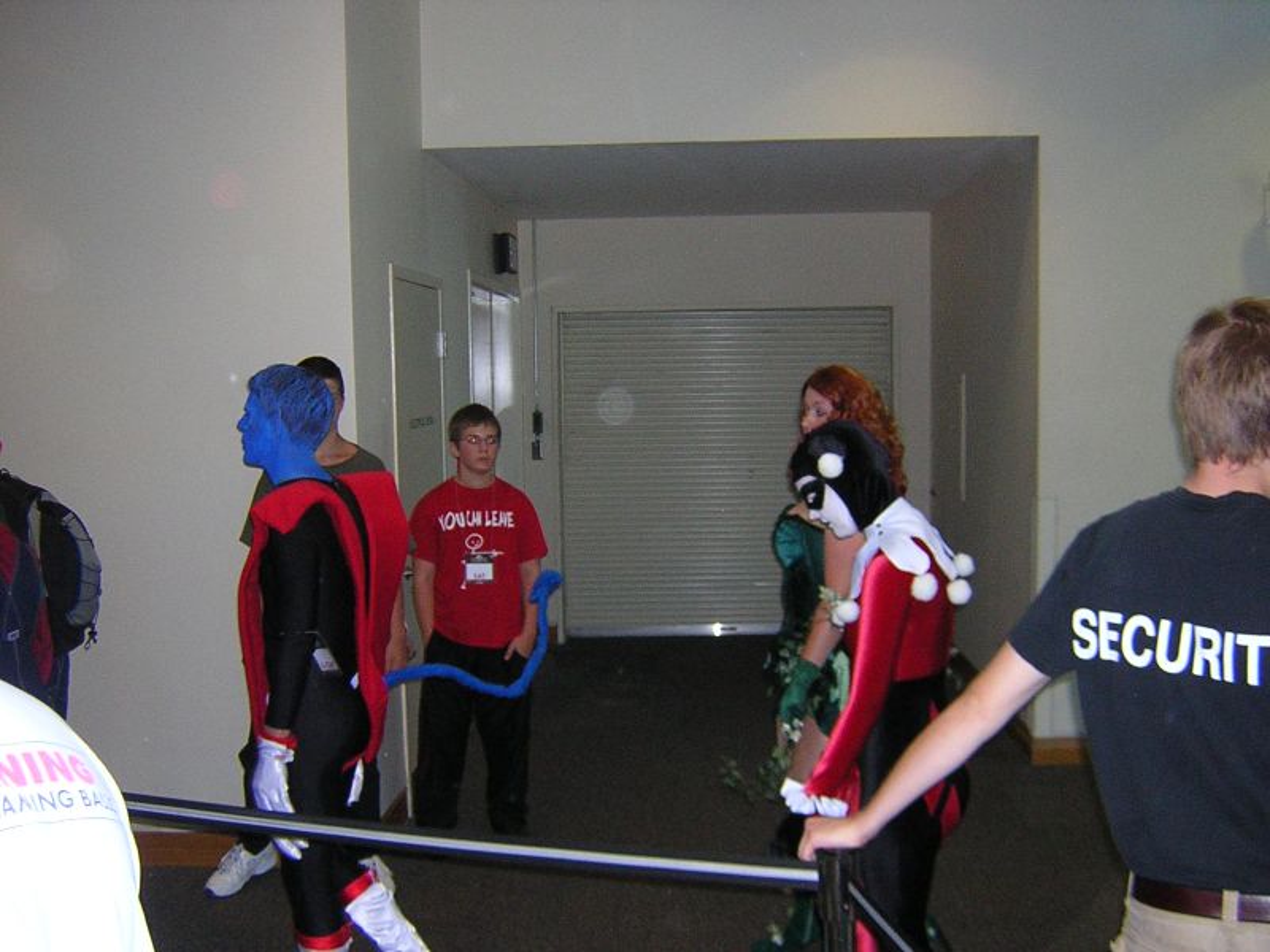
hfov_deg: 51.4
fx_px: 1321
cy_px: 476
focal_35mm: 36
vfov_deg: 39.7
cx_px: 635
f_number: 2.6
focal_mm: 4.7
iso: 400
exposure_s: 1/60.1
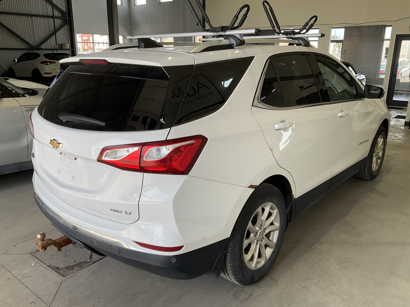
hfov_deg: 61.7
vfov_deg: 48.2
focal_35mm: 29
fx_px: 343
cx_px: 205
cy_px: 154
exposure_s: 1/164
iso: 20
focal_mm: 3
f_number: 1.8
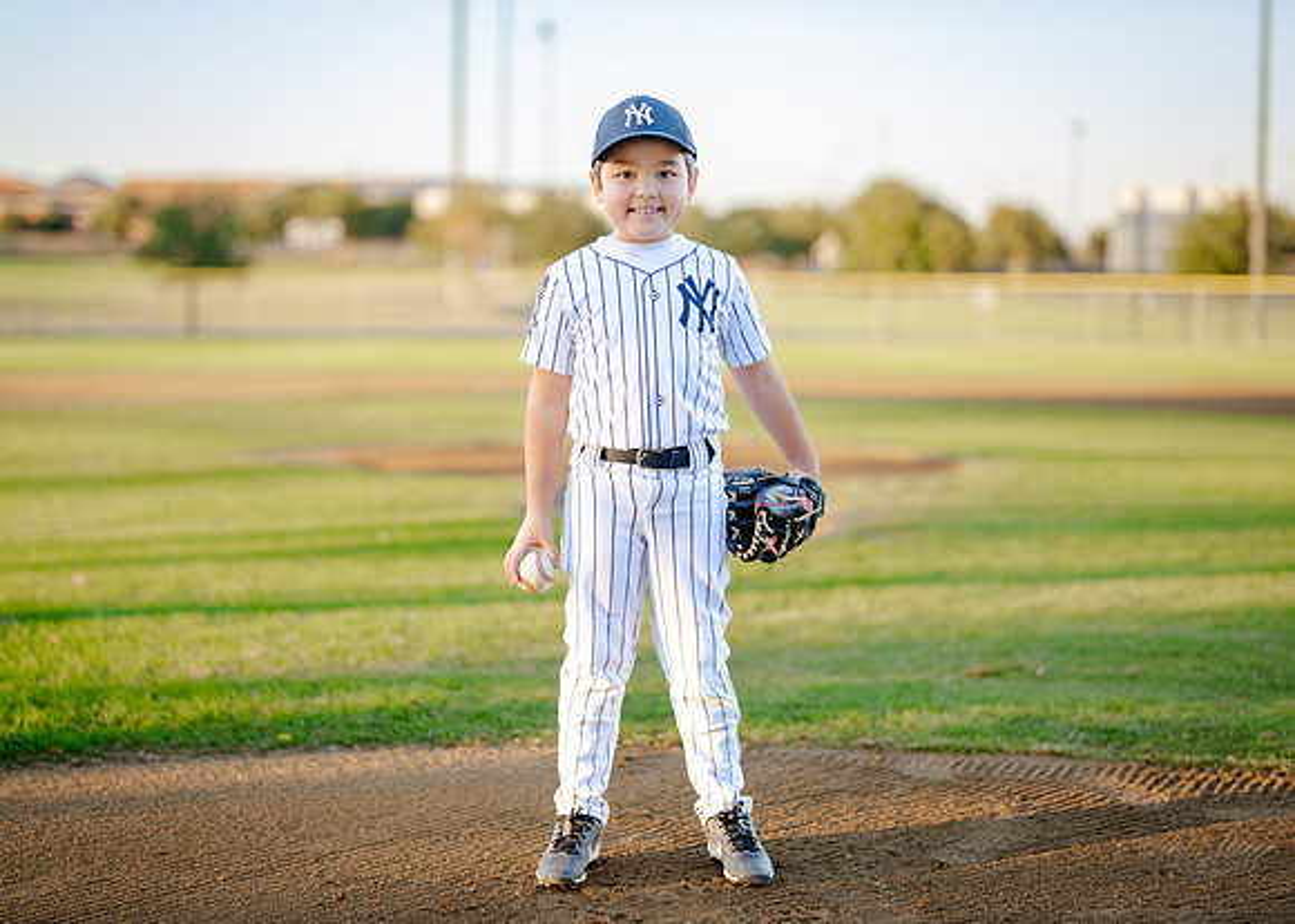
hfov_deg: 29.6
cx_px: 612
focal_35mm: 67
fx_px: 2447
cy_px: 421
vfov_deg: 21.4
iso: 250
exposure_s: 1/1600
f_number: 1.2
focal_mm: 50
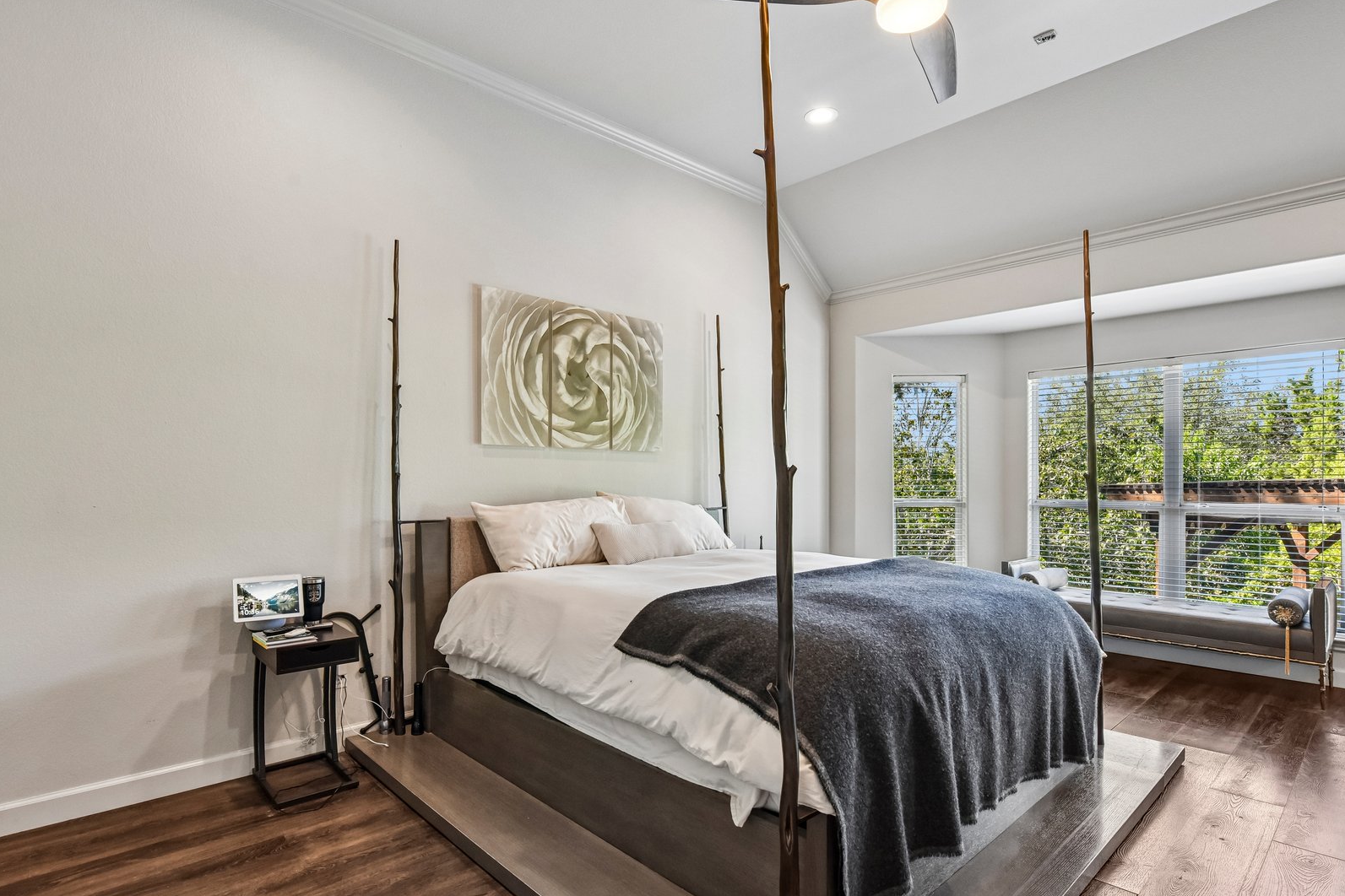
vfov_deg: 67.3
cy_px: 487
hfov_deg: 89.9
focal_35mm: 18
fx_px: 672
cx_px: 631
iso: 400
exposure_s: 1/15
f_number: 8
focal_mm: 14
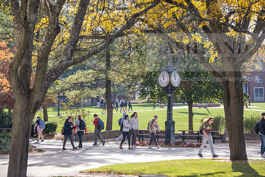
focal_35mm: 112
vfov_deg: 12.2
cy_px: 88
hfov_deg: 18.3
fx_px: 825
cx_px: 132
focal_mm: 112
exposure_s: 1/400
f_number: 4.5
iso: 200
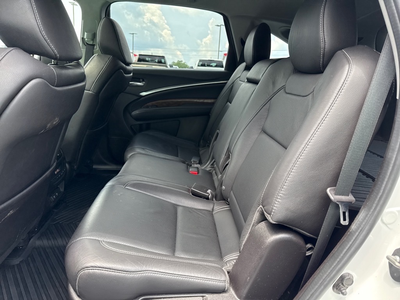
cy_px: 150
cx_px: 200
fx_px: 277
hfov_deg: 71.6
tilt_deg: -13.2
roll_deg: -5.7
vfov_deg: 56.8
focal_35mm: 24
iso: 80
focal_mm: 6.76
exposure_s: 1/169
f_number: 1.78
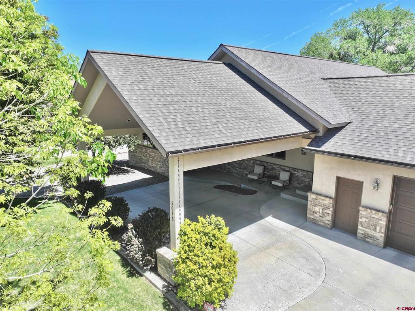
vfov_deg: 56.8
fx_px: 288
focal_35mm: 24
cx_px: 208
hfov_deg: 71.6
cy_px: 156
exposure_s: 1/1600
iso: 150
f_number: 2.8
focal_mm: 12.29
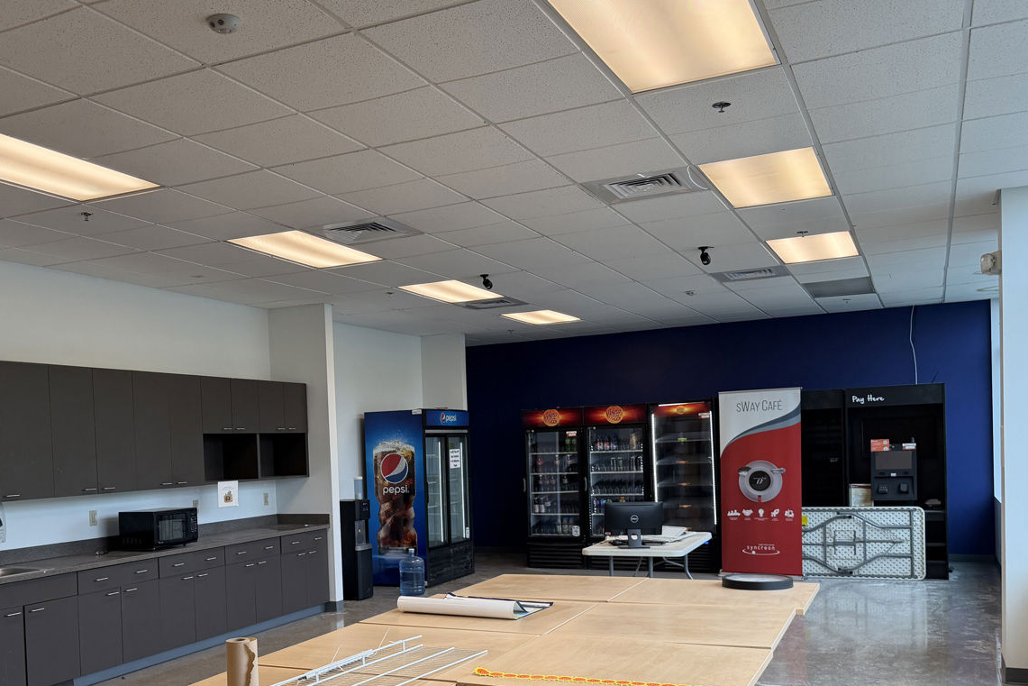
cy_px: 489
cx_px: 405
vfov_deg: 37.2
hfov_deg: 54.0
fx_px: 1000
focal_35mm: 35
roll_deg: +2.9
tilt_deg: -2.5
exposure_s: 1/130
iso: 160
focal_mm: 6.76
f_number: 1.78
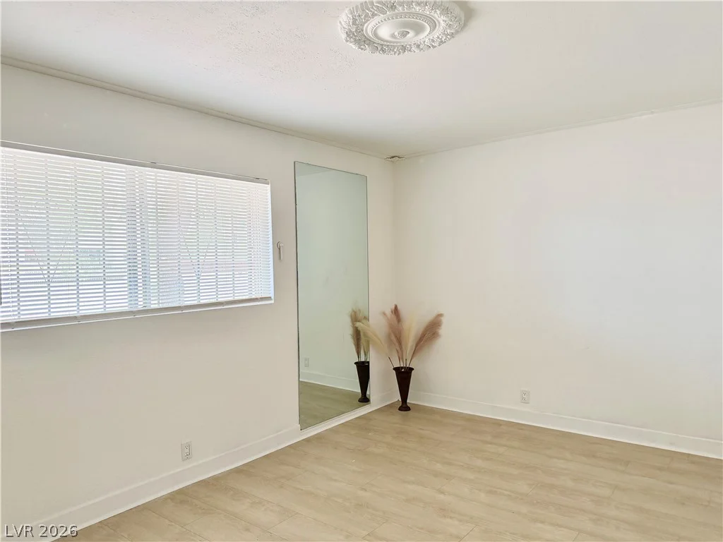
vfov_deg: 56.8
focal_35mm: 24
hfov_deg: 71.6
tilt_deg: -2.1
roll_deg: +0.9
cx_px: 362
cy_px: 271
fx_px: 501
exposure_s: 1/231
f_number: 1.78
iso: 200
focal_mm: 6.76
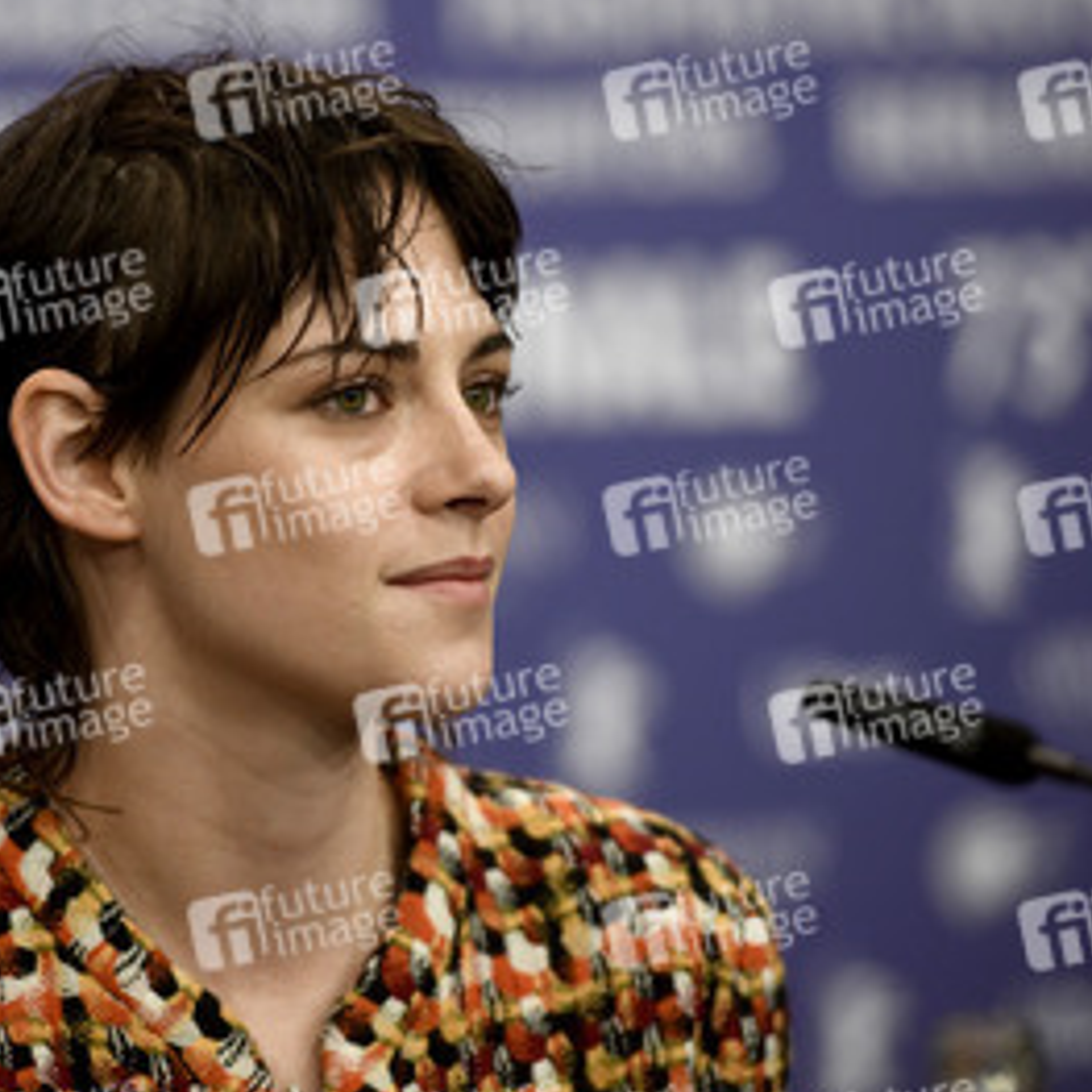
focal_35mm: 291
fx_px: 10386
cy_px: 610
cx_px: 351
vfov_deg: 6.0
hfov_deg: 6.0
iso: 1000
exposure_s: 1/400
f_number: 3.2
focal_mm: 200
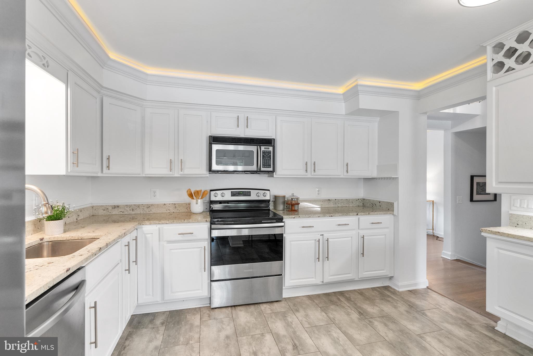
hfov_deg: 96.7
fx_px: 237
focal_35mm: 16
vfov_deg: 73.8
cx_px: 266
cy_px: 178
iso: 800
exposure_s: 1/10
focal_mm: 16
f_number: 8
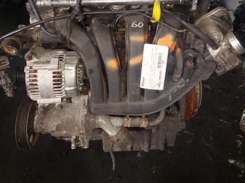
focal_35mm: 34
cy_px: 39
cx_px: 123
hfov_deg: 54.0
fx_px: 241
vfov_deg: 40.2
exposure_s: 1/50
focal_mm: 5.23
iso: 80
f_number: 1.8
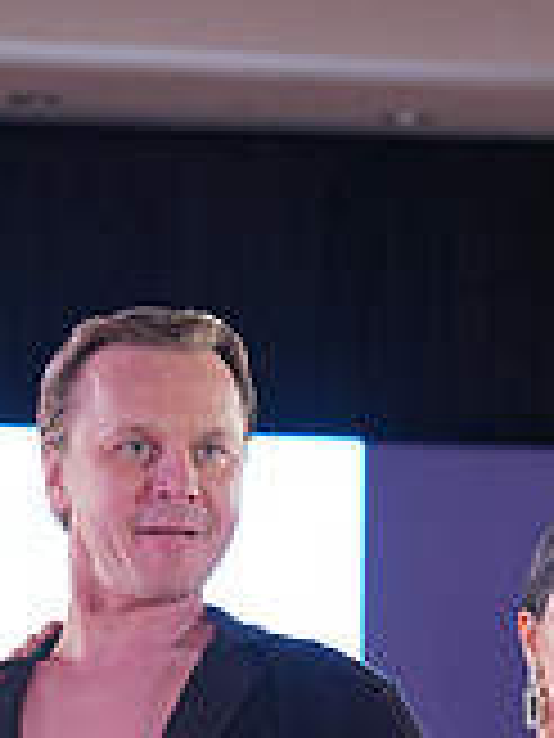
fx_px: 5079
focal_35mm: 238
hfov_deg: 6.2
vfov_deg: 8.1
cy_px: 1251
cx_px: 502
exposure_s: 1/400
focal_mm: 70
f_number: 4
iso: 2000
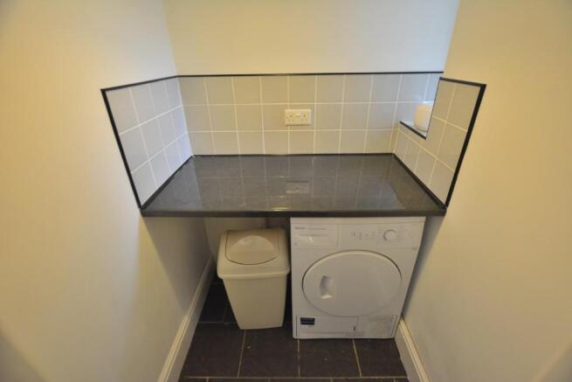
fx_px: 238
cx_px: 286
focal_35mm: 15
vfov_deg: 77.4
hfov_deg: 100.4
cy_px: 191
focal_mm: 10
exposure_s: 1/50
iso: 800
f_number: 4
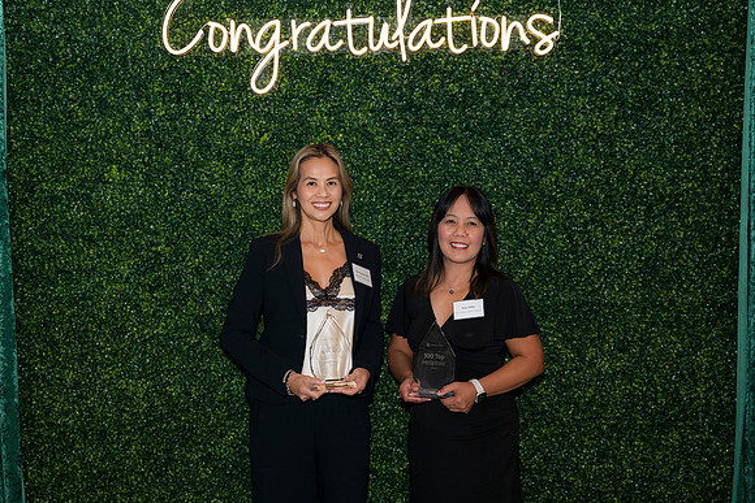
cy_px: 252
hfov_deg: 44.5
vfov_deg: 30.5
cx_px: 378
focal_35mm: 44
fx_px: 923
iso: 400
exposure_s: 1/160
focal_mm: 44
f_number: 5
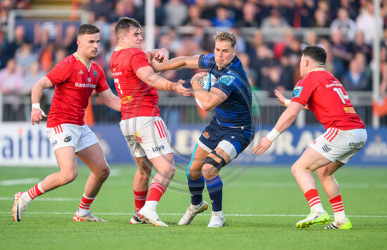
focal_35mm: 617
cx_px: 186
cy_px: 135
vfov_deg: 2.2
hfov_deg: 3.4
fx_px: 6576
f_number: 4
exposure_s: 1/1250
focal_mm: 560
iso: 3200
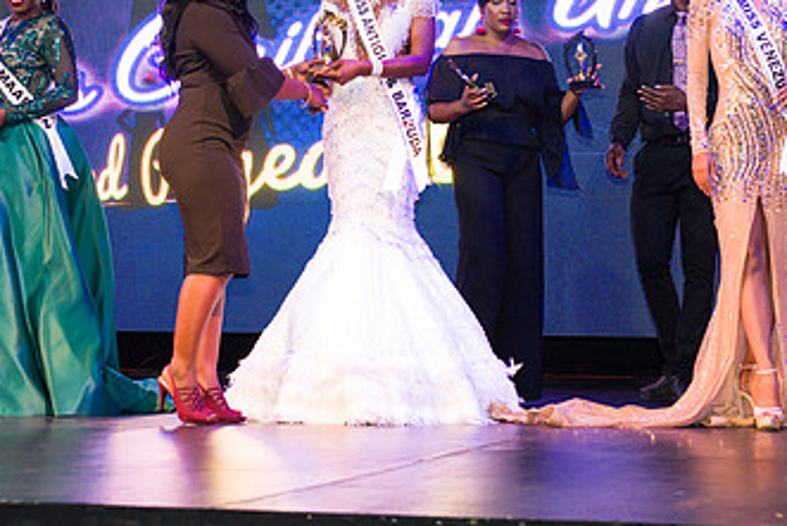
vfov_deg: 13.0
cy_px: 75
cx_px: 292
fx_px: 2296
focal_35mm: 105
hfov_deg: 19.4
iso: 4000
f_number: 5
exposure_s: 1/160
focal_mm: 60
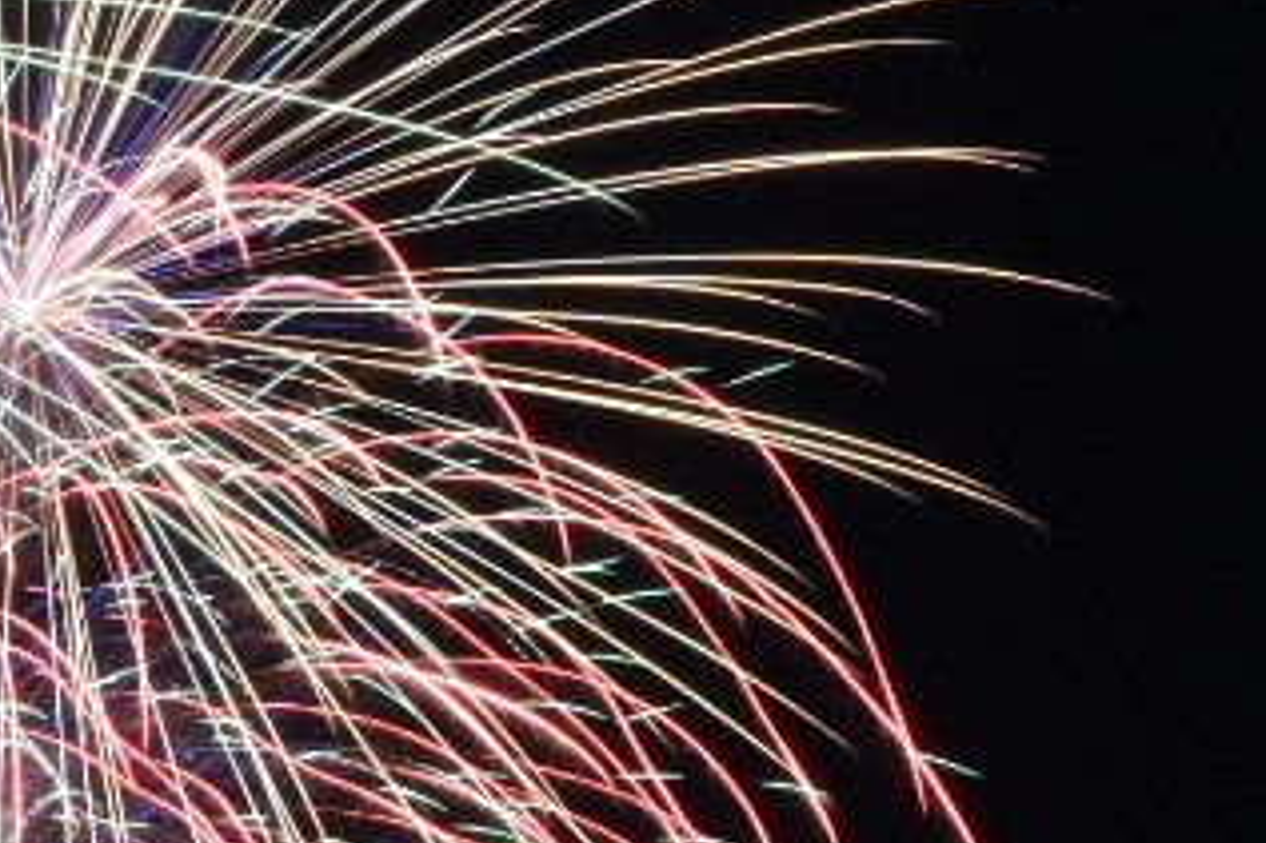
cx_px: -1082
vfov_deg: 7.7
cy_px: 1179
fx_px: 6205
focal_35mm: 177
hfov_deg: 10.8
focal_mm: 23
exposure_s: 43.2
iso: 100
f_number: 14
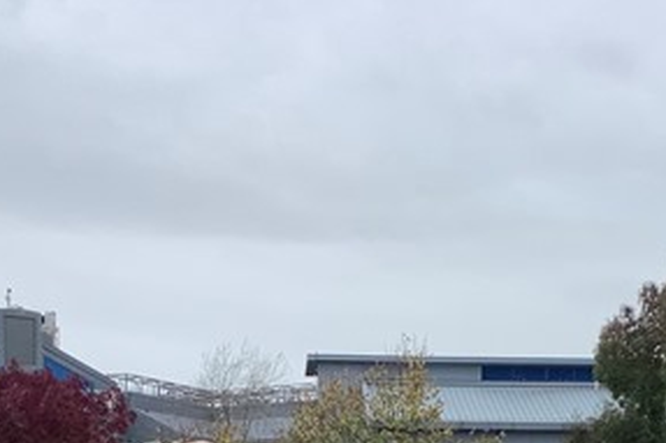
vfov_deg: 14.3
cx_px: 415
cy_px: 638
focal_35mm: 90
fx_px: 1664
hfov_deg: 22.6
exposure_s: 1/362
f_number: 2.4
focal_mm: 3.3
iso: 25
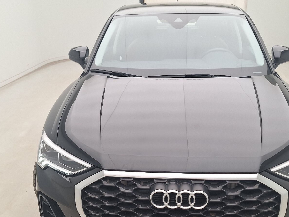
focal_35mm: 37
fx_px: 309
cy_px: 140
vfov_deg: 38.3
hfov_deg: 50.1
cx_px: 152
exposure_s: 1/100
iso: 50
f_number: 1.8
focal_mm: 5.54
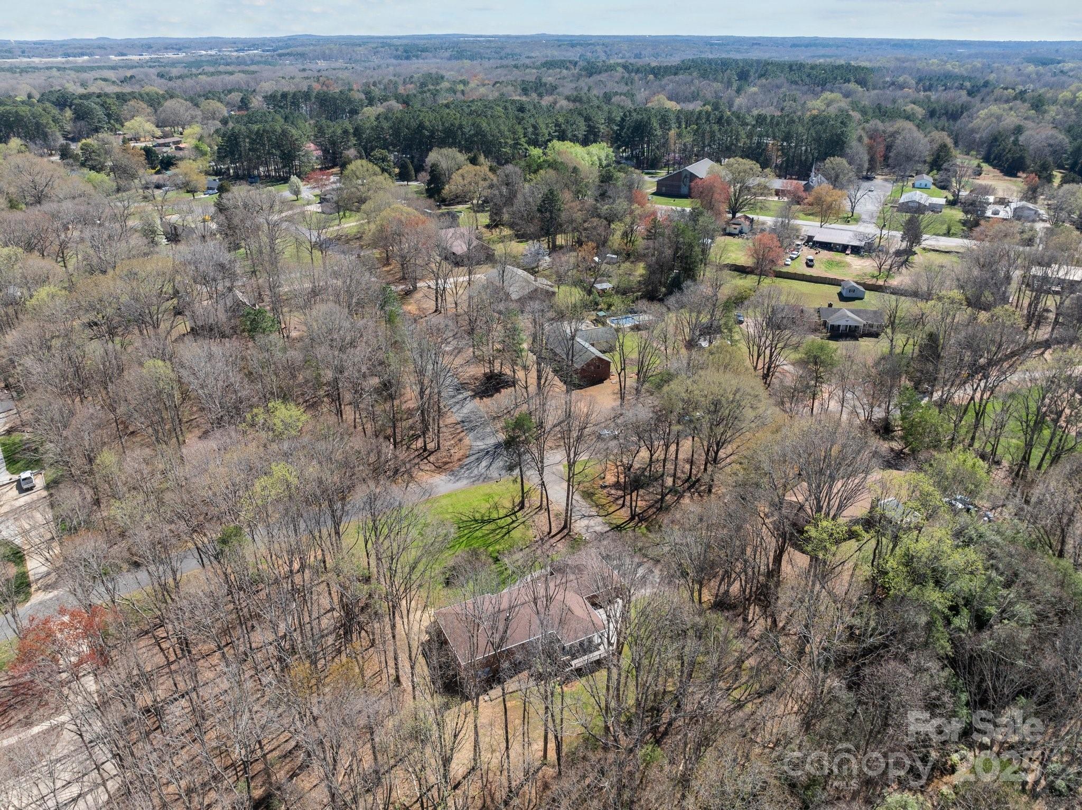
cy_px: 405
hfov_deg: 71.6
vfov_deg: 56.8
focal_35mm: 24
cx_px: 541
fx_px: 750
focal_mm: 12.29
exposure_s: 1/1600
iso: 190
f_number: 2.8
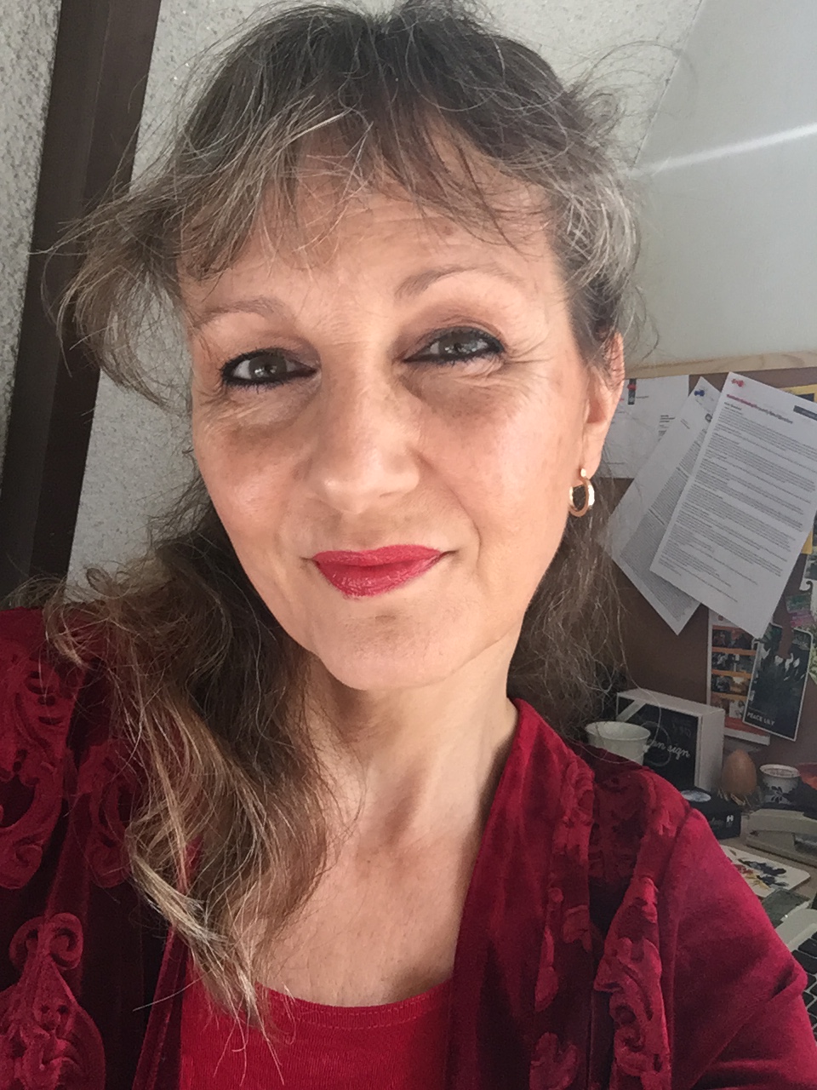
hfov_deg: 45.4
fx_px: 976
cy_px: 545
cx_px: 408
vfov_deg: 58.4
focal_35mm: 31
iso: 80
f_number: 2.2
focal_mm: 2.65
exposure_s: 1/33
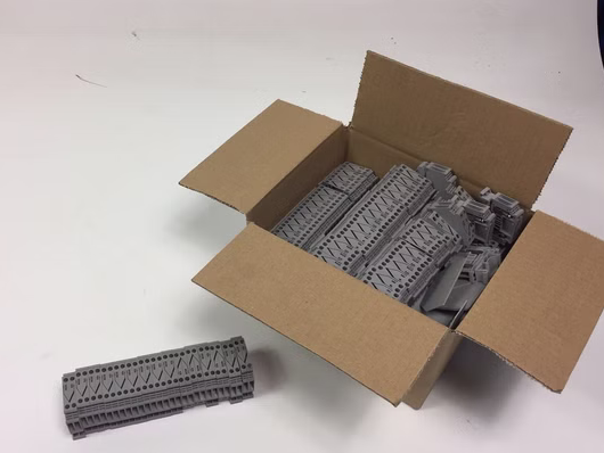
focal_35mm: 35
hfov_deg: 52.4
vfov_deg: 40.7
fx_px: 611
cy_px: 253
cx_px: 253
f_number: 2.2
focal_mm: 4.15
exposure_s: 1/100
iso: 50
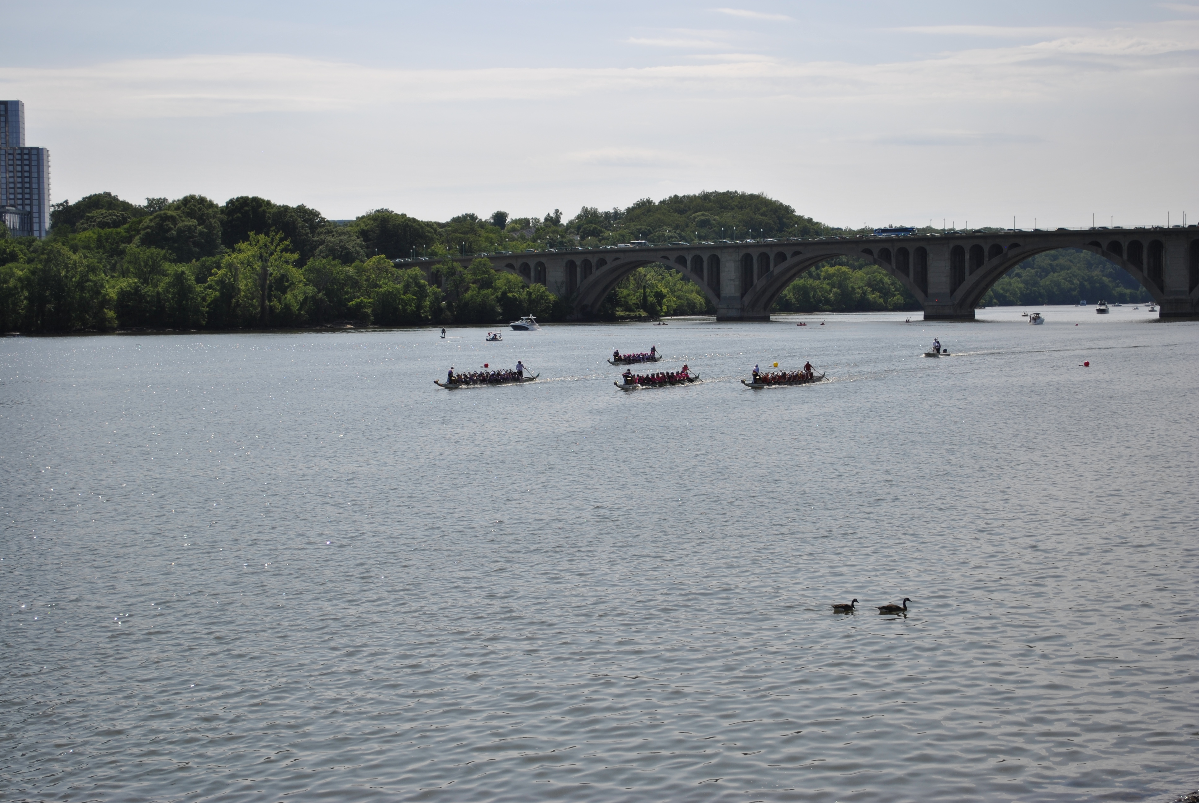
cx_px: 600
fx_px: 2001
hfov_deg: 33.4
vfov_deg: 22.7
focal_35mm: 60
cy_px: 402
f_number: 5.3
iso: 100
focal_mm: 40
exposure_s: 1/1250
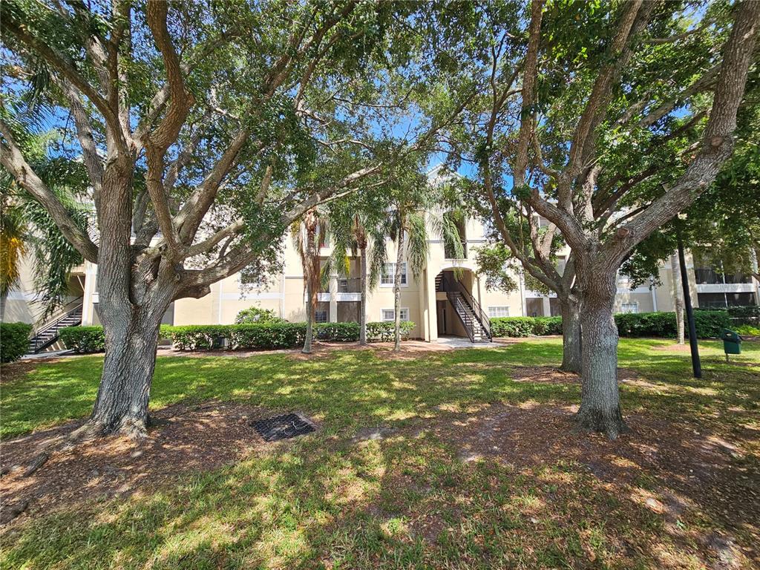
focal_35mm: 13
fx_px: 285
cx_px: 380
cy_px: 285
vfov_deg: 89.9
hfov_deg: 106.2
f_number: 2.2
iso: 50
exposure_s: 1/547
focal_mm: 2.2
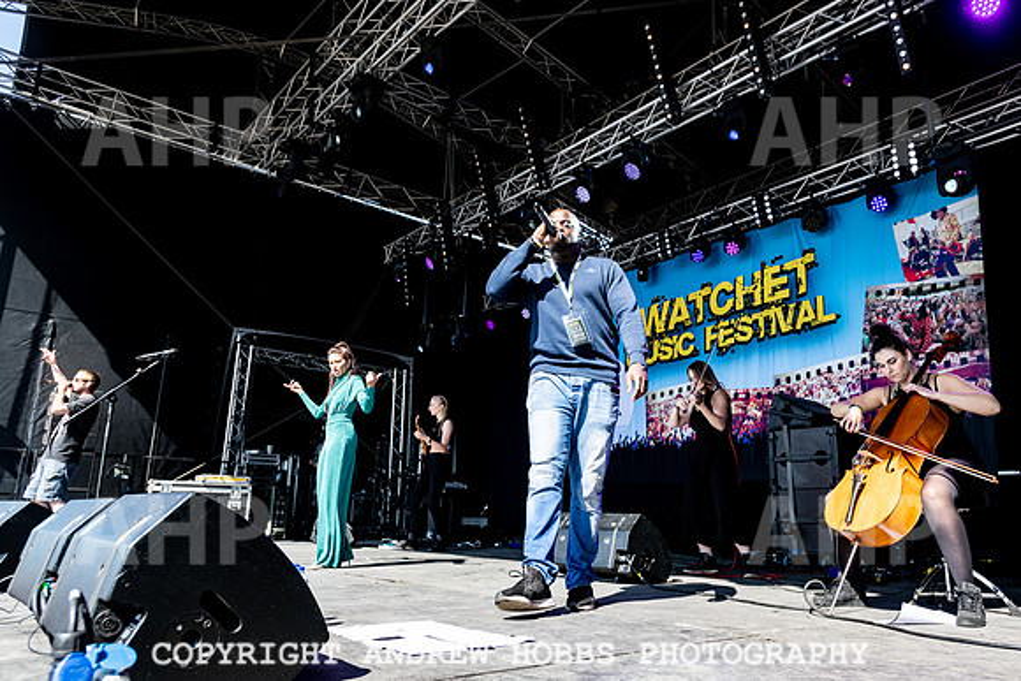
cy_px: 366
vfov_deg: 49.0
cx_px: 554
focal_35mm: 26
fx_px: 747
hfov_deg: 68.6
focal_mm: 24
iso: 640
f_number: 5.6
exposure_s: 1/1250
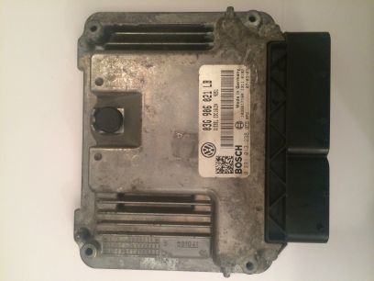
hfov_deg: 60.0
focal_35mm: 30
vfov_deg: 46.8
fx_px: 324
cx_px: 187
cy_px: 140
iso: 200
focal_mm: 4.12
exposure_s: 1/33
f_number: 2.2
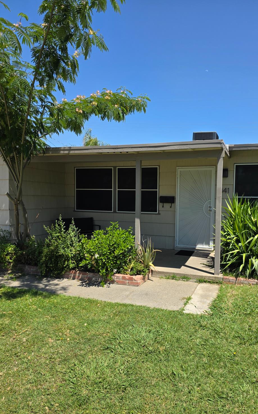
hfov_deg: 48.9
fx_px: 281
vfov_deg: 72.5
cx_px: 158
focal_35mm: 25
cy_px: 211
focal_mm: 6.3
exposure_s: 1/4889
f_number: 1.7
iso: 80
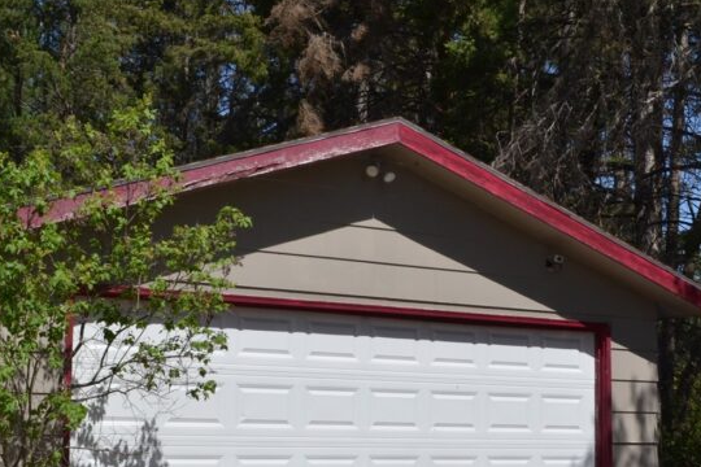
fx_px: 1168
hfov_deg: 33.4
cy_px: 327
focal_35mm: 60
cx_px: 350
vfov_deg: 22.5
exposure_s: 1/200
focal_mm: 18
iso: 100
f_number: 11
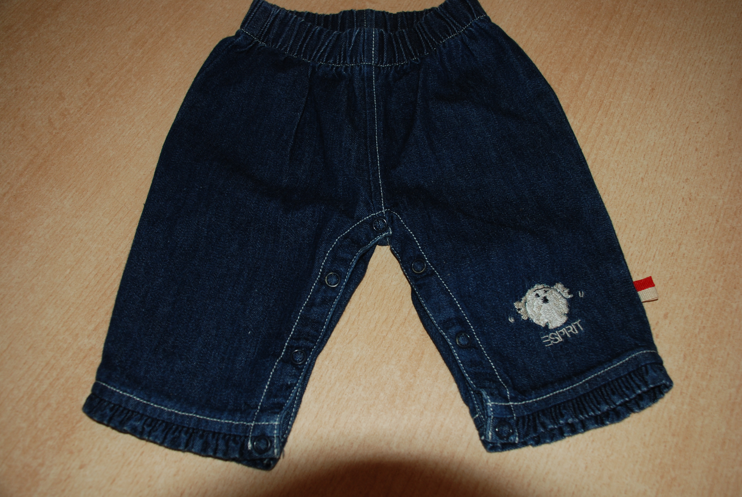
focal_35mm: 33
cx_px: 371
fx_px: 681
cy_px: 248
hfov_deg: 57.2
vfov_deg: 40.1
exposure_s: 1/60
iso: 200
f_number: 3.8
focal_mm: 22
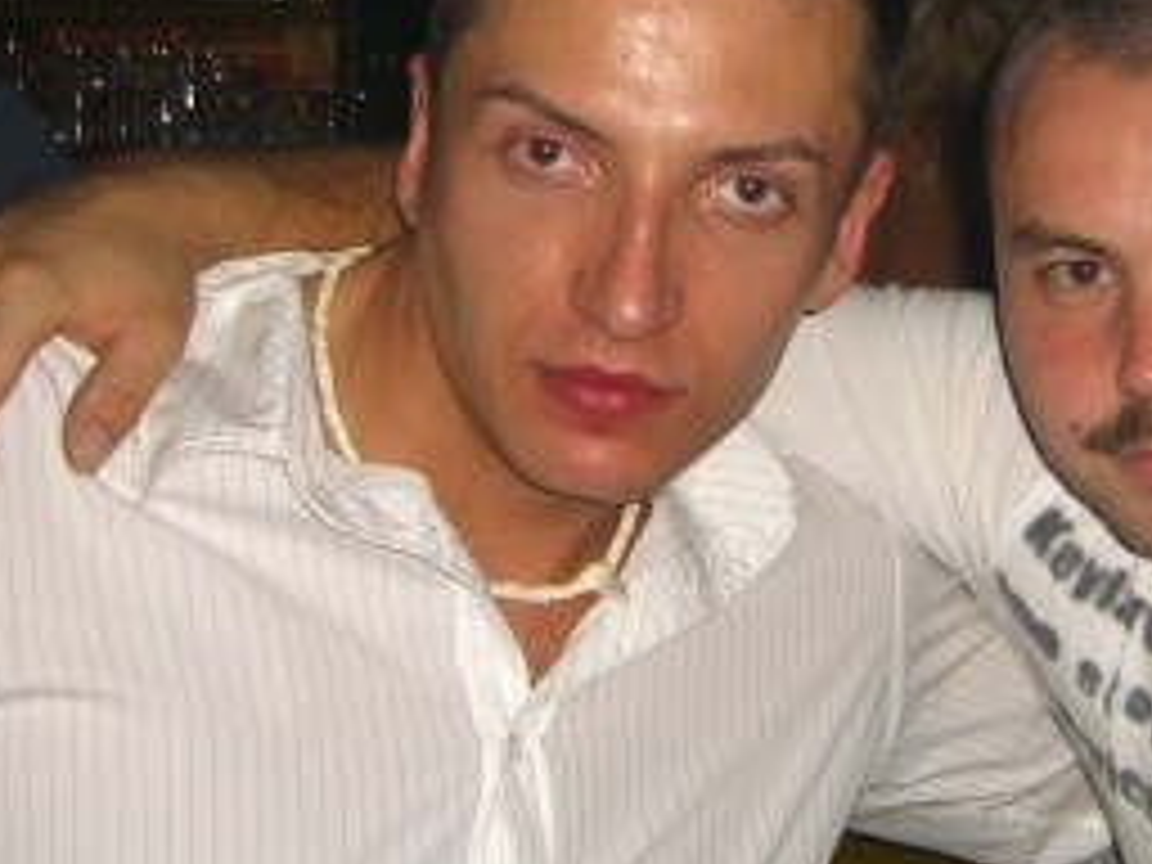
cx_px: 886
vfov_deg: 16.5
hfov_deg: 21.8
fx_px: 2962
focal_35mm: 89
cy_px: 238
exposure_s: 1/60
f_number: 2.8
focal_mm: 7.9
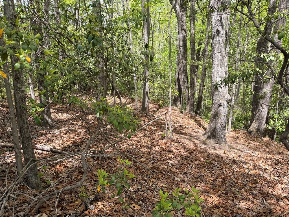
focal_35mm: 24
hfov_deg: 71.6
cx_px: 144
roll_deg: +0.8
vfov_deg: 56.8
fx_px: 200
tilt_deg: -10.3
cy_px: 108
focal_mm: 6.76
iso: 80
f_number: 1.78
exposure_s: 1/757
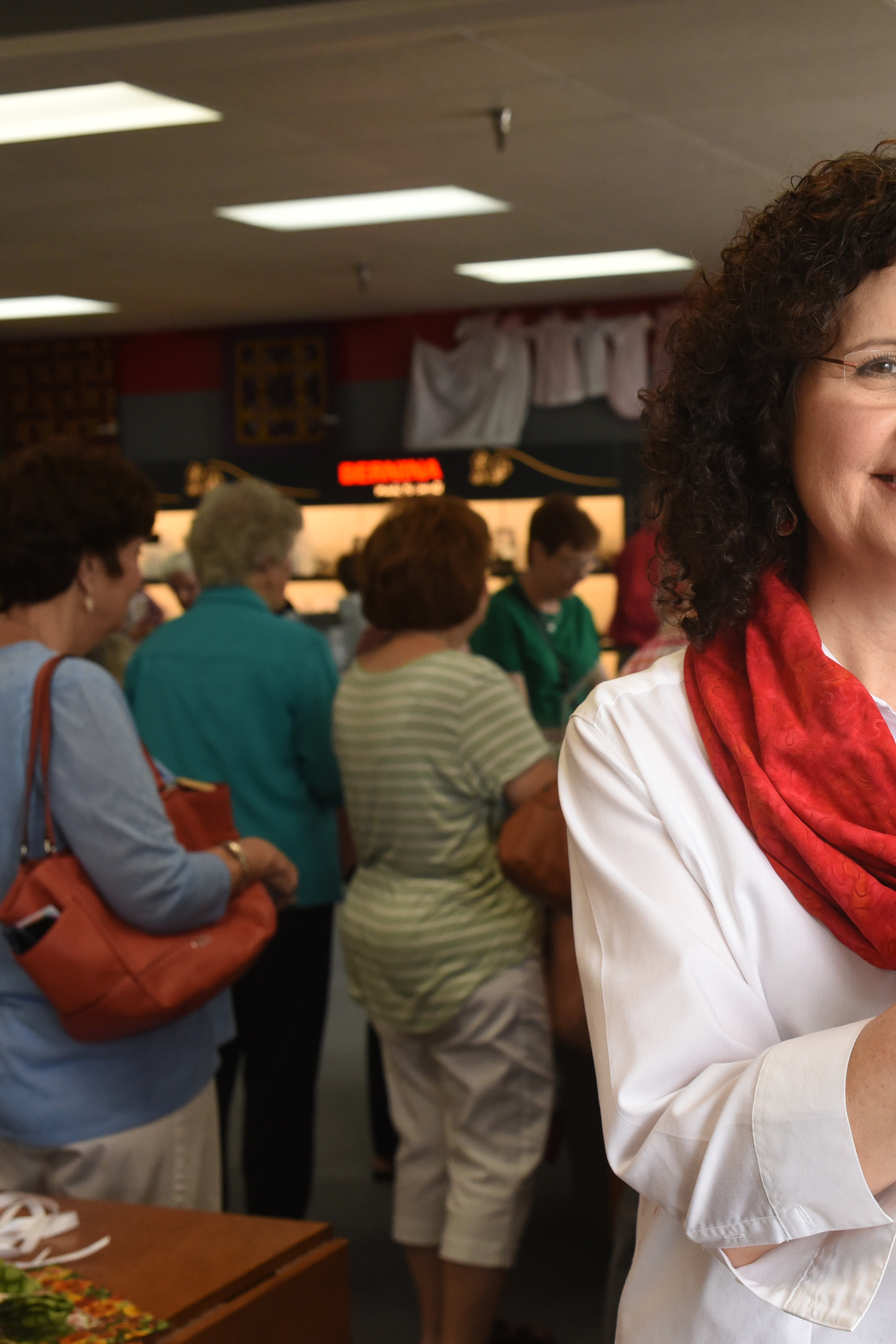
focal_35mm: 58
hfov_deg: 22.7
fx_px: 2165
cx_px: 837
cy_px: 683
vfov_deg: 34.5
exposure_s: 1/400
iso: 1600
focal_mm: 38
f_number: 5.6
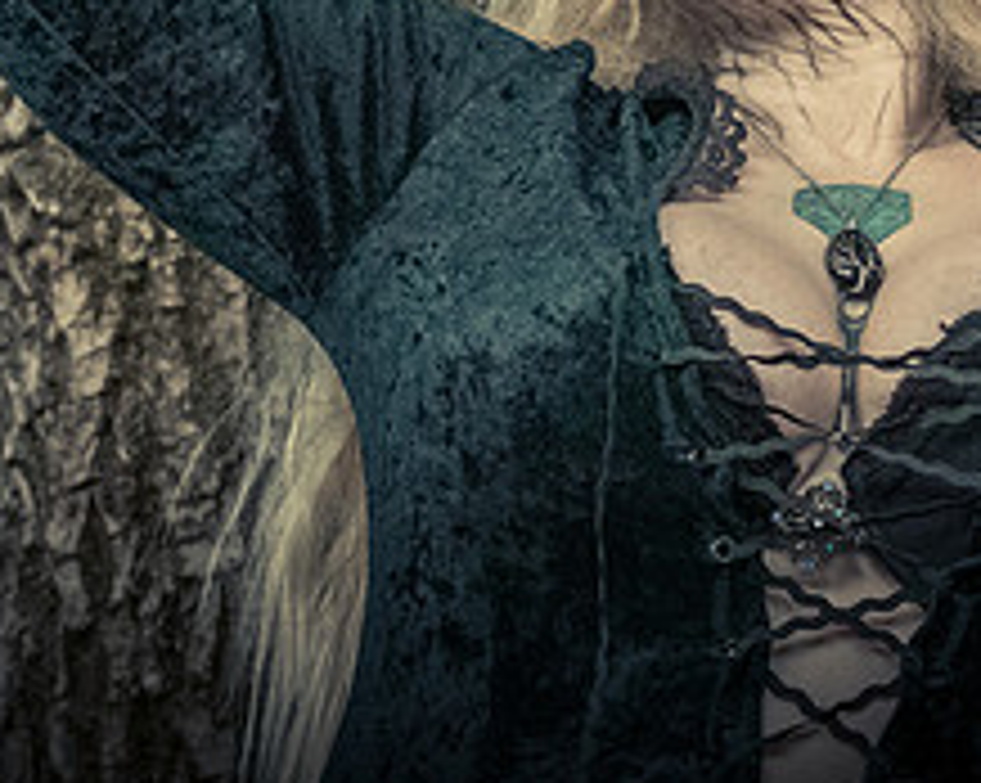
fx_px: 3626
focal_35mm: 125
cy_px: 17
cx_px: 883
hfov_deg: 15.2
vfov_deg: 12.2
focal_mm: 40
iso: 12800
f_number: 4.5
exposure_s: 1/320
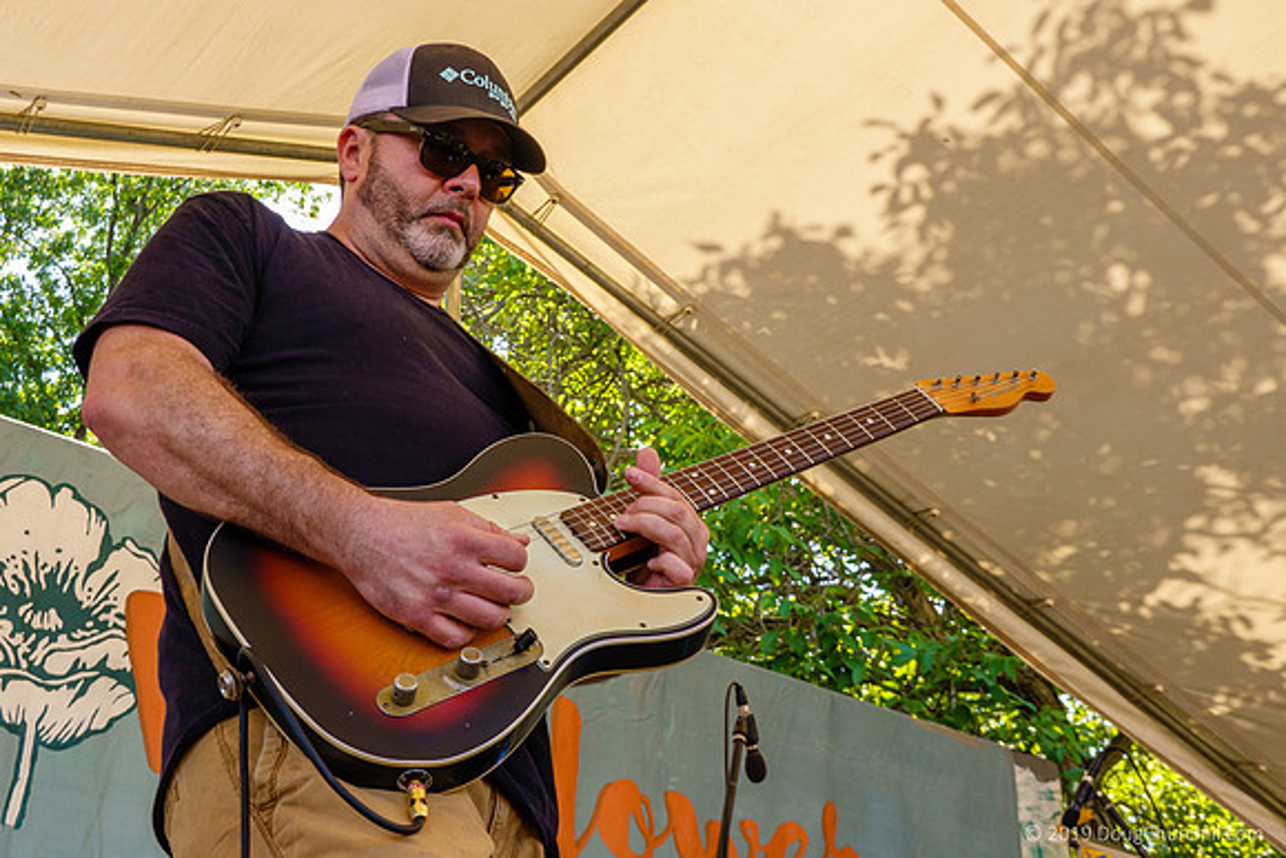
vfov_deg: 26.6
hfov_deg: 39.0
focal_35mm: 51
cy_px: 406
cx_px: 576
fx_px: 1814
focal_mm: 17.19
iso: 125
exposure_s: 1/60
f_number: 5
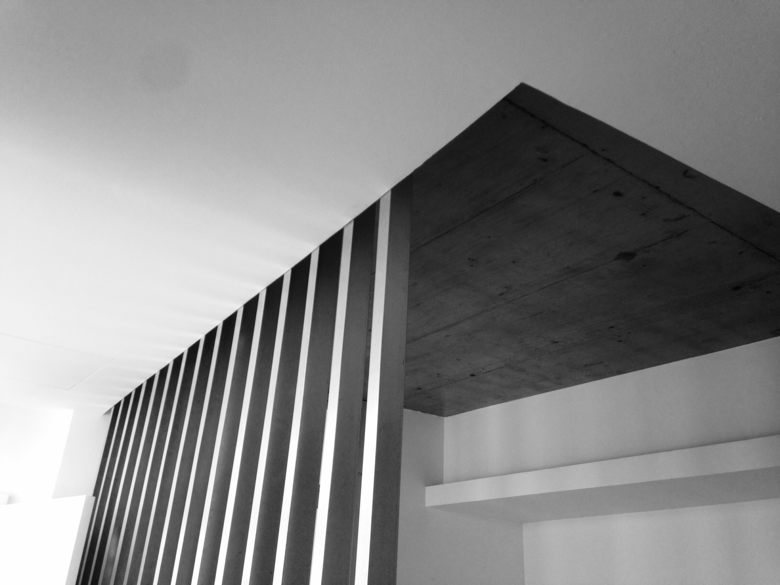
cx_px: 390
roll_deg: -2.4
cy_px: 292
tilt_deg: +23.6
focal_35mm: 33
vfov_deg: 42.9
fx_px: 744
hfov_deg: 55.4
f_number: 2.4
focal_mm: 4.12
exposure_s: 1/143
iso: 50
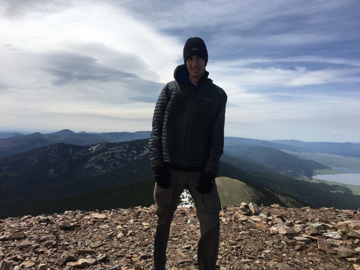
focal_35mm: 29
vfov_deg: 48.2
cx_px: 180
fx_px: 302
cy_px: 135
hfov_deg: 61.7
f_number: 2.2
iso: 25
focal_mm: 4.15
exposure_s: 1/2137
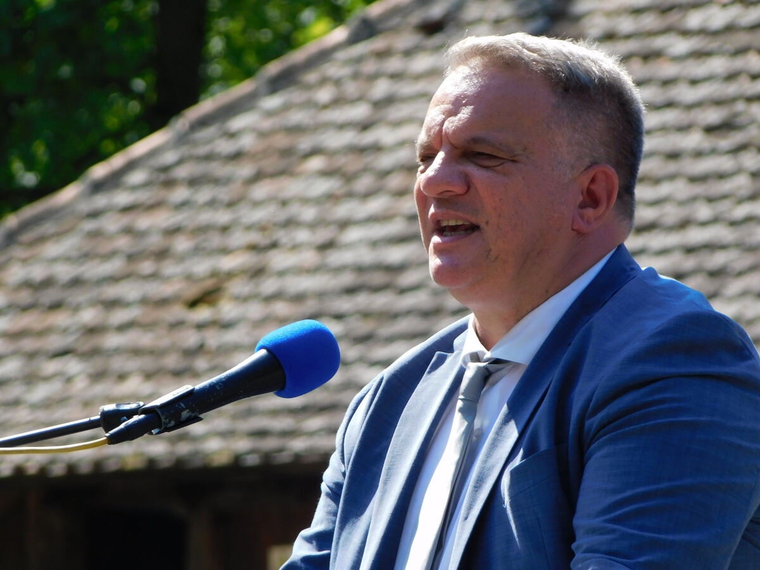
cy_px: 285
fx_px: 14161
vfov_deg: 2.3
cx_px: 380
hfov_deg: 3.1
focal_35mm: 645
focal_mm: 114.5
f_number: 6.1
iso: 125
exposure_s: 1/200
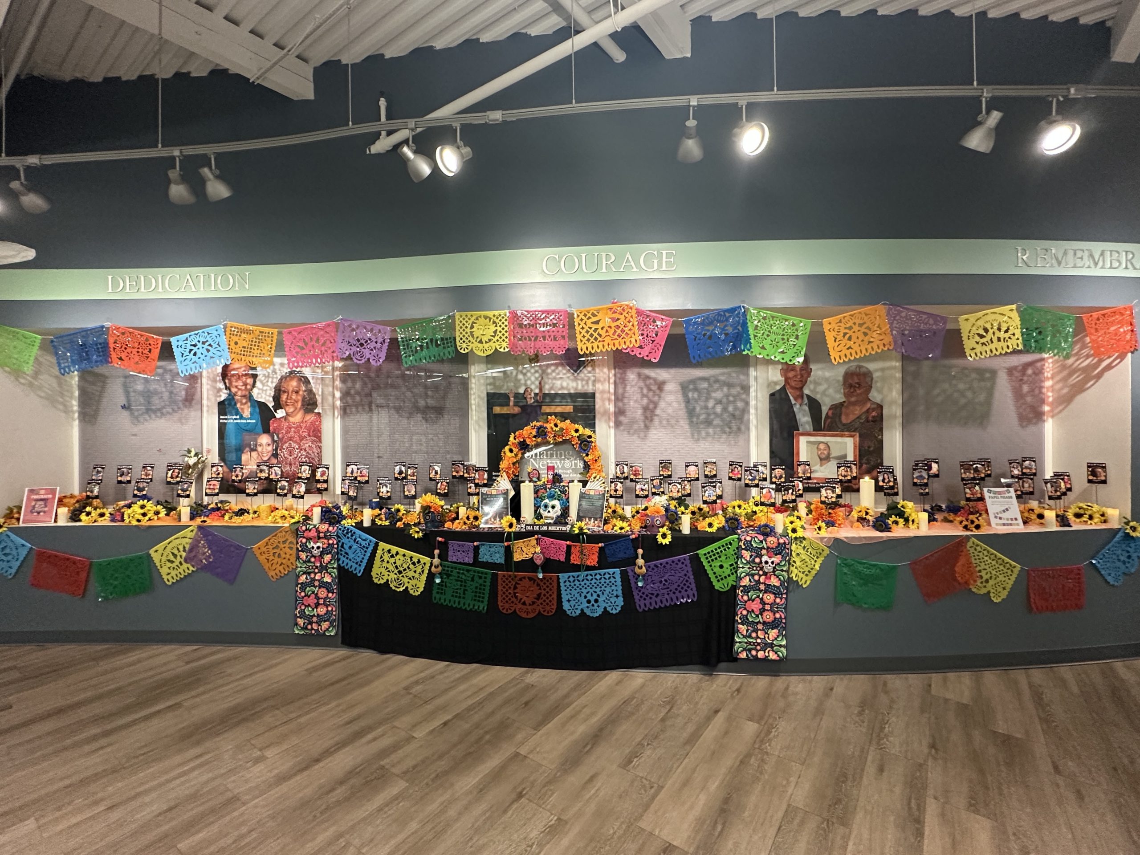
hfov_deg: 102.1
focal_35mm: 14
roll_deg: +0.4
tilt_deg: -0.2
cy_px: 428
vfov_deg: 85.7
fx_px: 461
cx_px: 570
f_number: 2.2
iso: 400
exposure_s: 1/60
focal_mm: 2.22
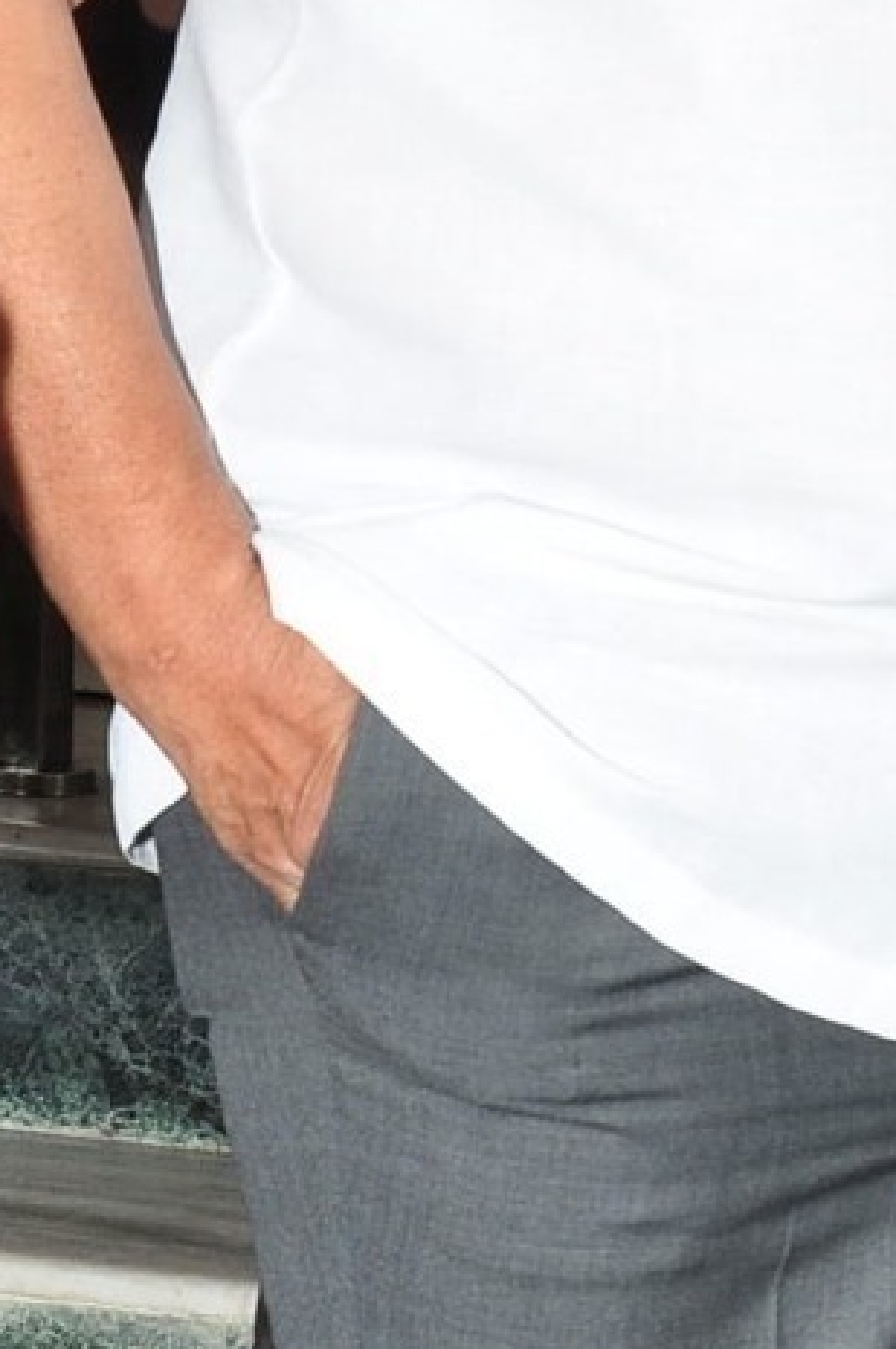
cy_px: 944
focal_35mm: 175
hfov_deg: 7.6
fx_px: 6547
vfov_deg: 11.7
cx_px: 1467
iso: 400
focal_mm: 30
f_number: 9
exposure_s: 1/125
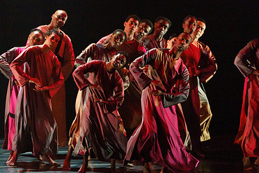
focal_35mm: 447
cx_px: 150
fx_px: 3216
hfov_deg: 4.6
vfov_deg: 3.1
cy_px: 44
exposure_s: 1/250
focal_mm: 271
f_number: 5.6
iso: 5000
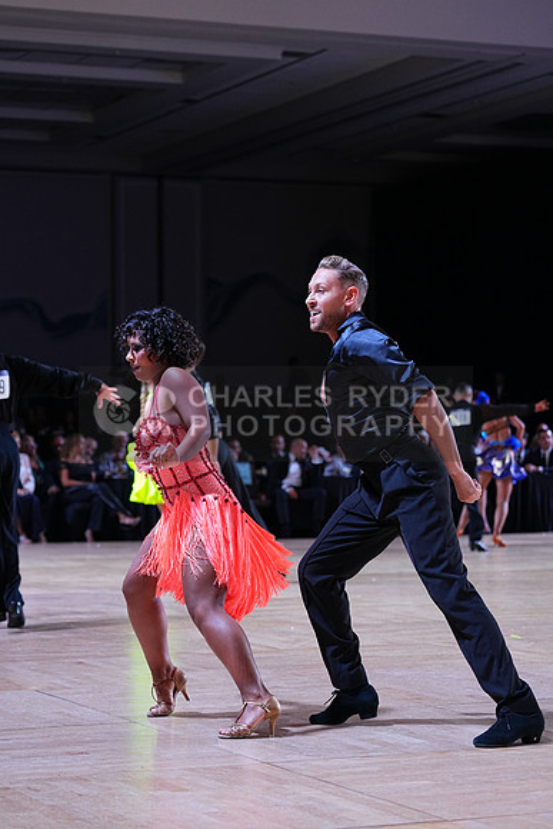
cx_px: 276
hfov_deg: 15.4
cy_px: 414
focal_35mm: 89
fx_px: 2049
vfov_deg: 22.9
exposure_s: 1/400
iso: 1250
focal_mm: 89
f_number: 4
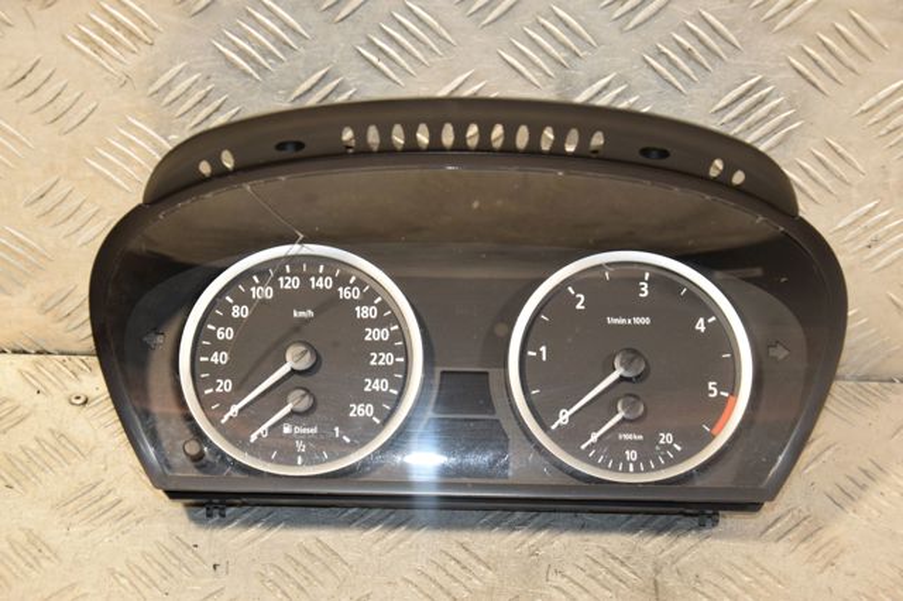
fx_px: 1955
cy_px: 300
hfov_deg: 26.0
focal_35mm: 78
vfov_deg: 17.5
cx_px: 452
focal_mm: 52
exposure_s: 1/125
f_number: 5
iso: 800
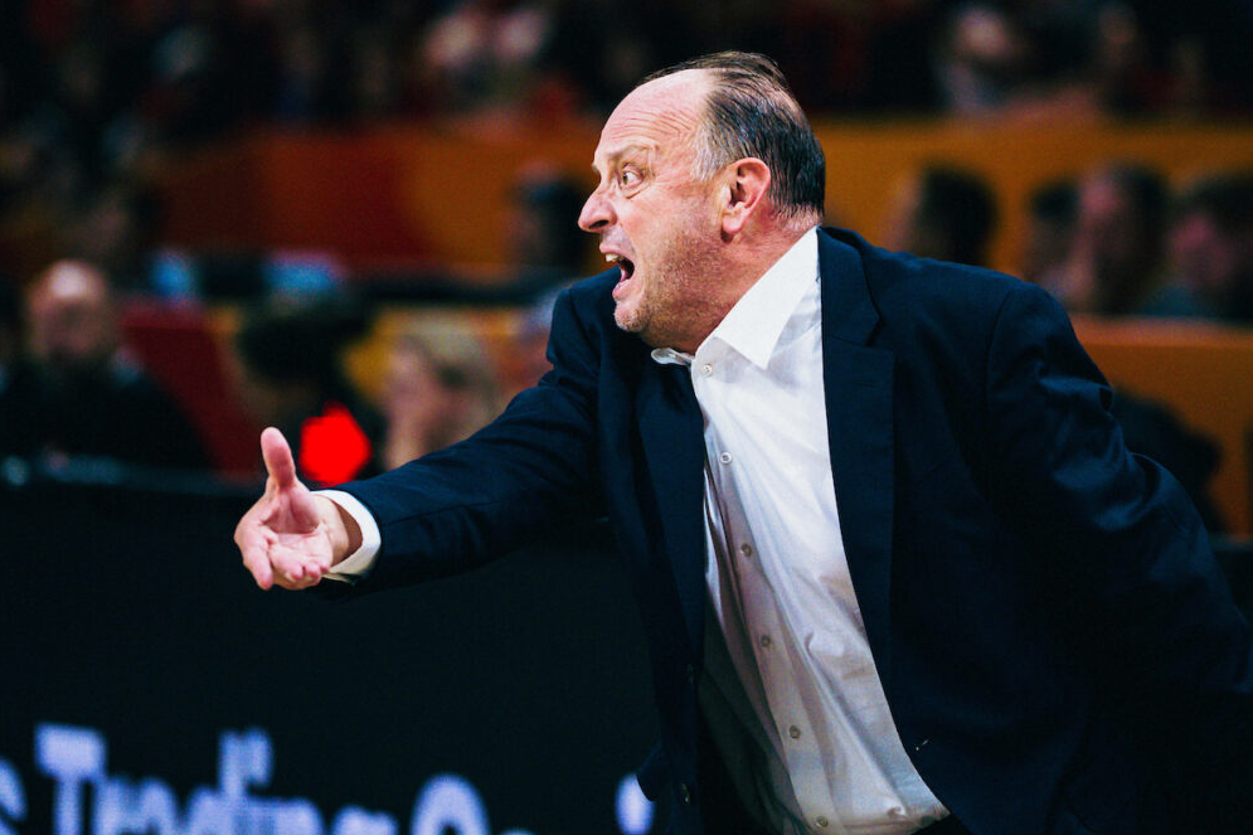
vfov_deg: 6.8
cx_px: 626
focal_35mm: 201
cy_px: 419
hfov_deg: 10.2
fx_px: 6994
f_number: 2.8
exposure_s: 1/1600
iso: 2500
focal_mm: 200
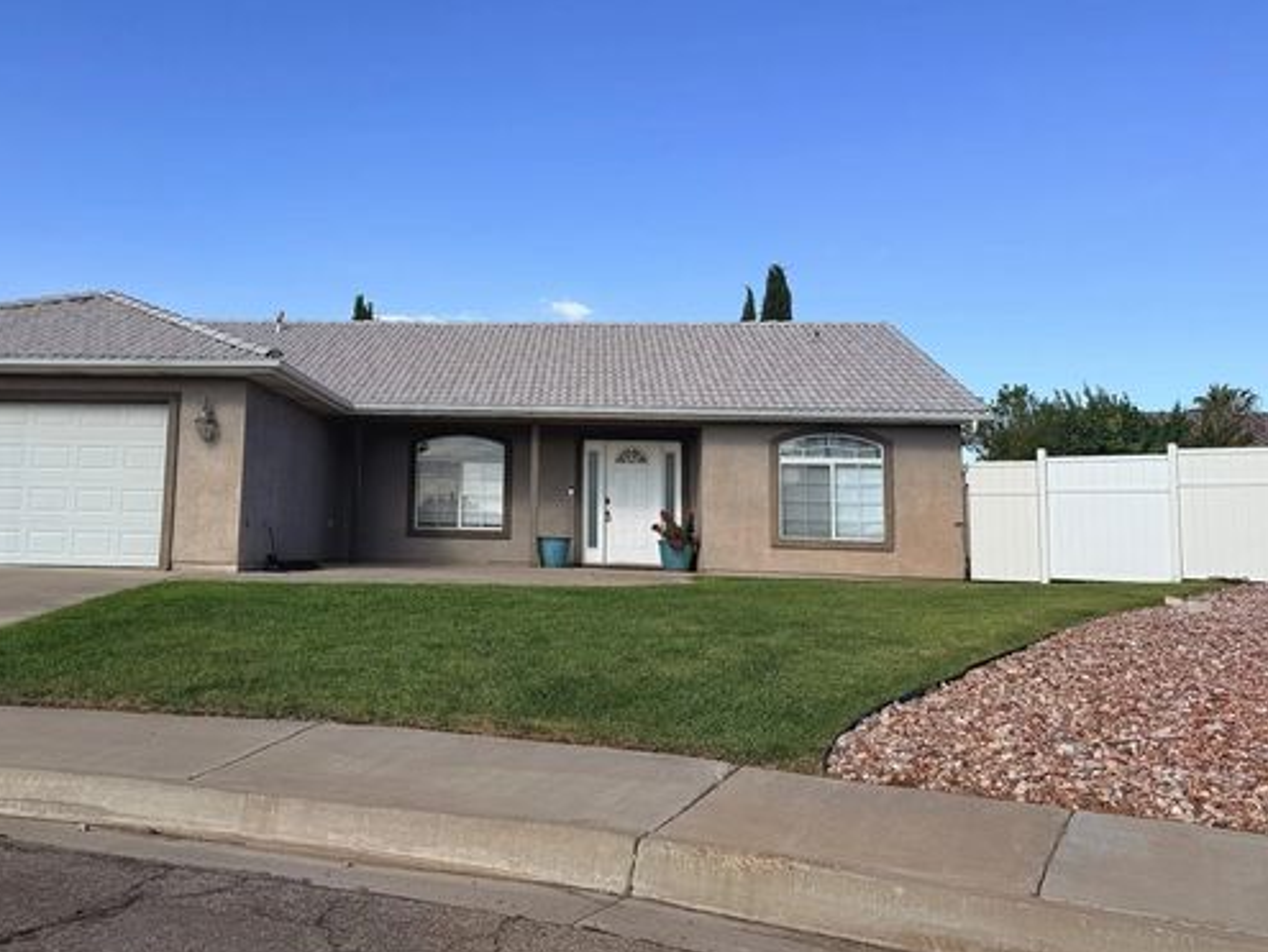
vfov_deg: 45.4
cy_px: 404
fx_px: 1136
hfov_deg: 57.4
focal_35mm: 31
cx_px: 451
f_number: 1.78
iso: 80
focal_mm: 6.76
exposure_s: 1/3953
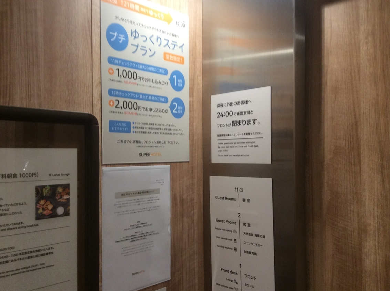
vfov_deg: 41.7
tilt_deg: -0.5
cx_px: 184
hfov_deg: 54.0
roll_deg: -0.9
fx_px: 382
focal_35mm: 34
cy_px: 154
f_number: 2.4
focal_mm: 3.3
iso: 80
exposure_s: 1/24
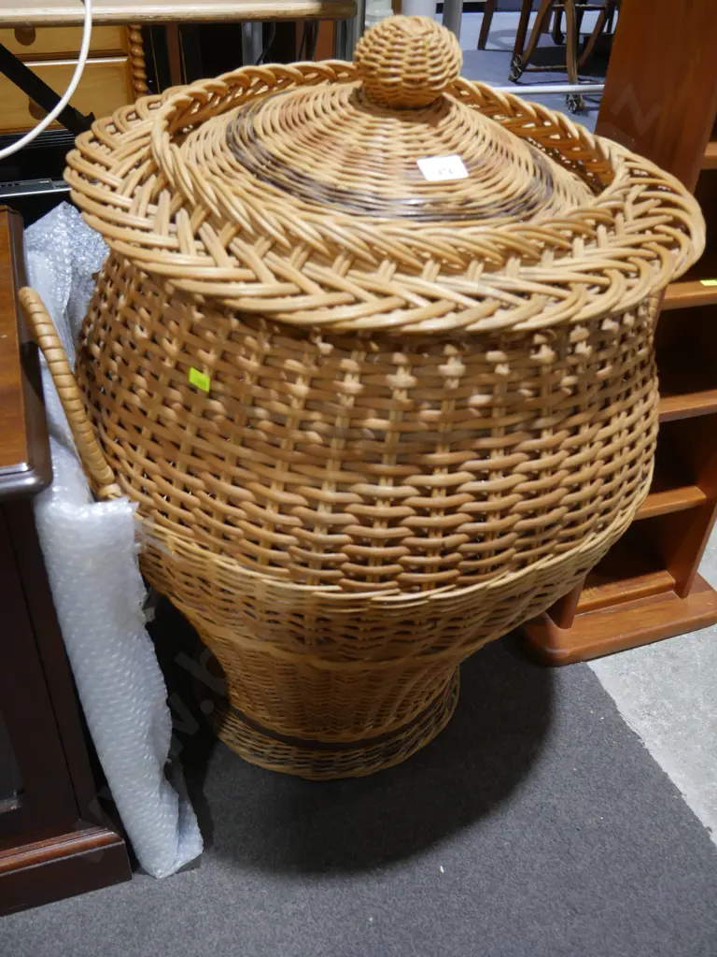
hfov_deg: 44.2
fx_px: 884
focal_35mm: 32
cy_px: 478
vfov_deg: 56.8
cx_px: 358
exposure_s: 1/60
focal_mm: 16
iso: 400
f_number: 3.6
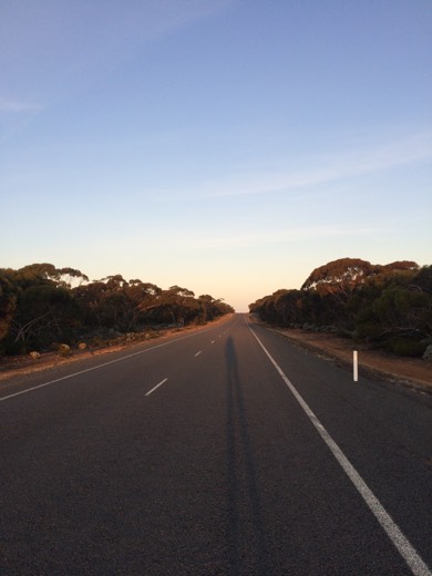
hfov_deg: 48.2
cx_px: 216
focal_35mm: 29
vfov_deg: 61.7
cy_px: 288
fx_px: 483
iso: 32
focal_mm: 4.15
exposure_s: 1/331
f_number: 2.2
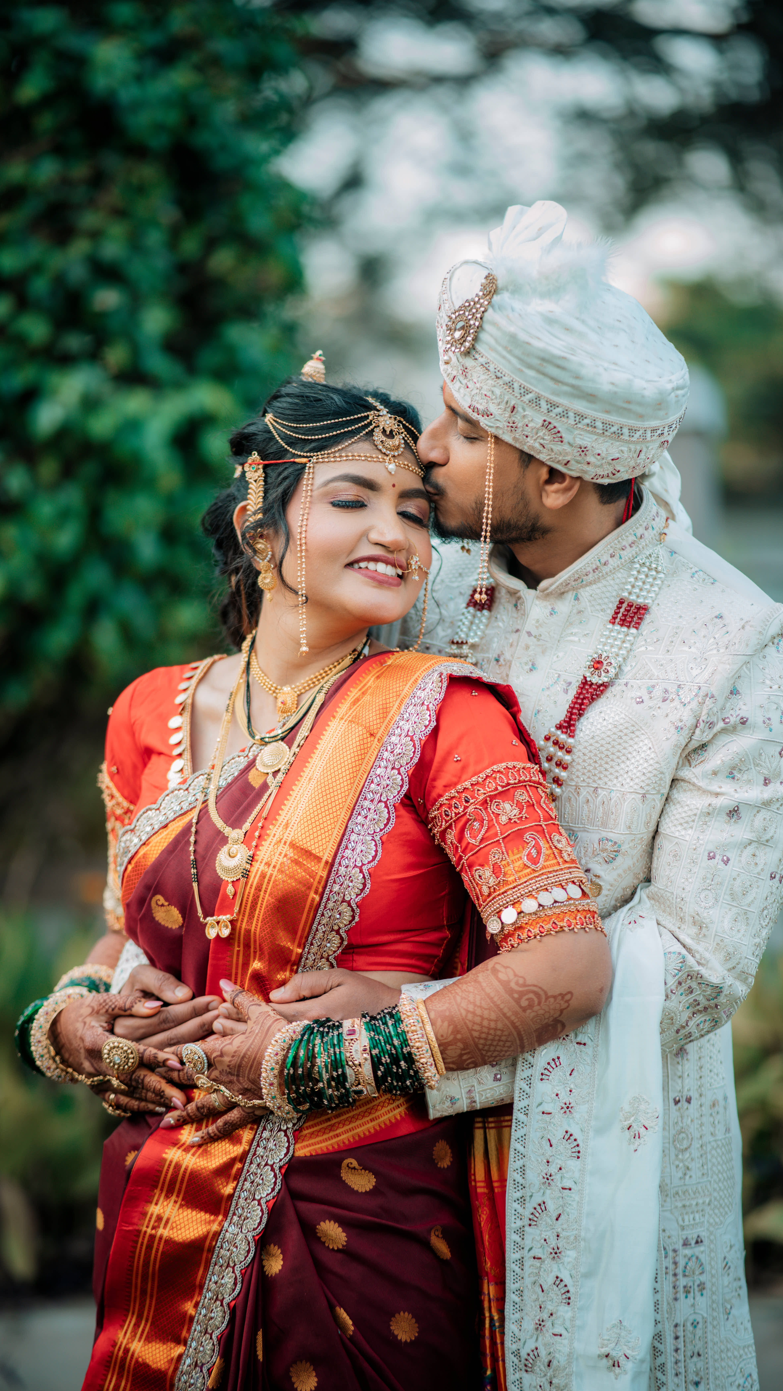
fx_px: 3322
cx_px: 398
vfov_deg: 23.7
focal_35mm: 90
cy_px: 695
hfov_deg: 13.4
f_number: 1.4
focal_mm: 85
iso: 80
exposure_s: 1/250
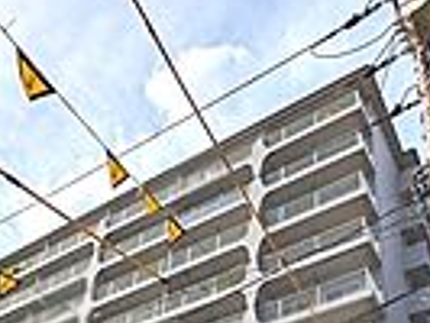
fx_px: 522
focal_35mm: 42
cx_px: 330
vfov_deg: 26.5
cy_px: 465
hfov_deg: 43.1
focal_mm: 1.83
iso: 44
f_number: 2.2
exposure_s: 1/2469
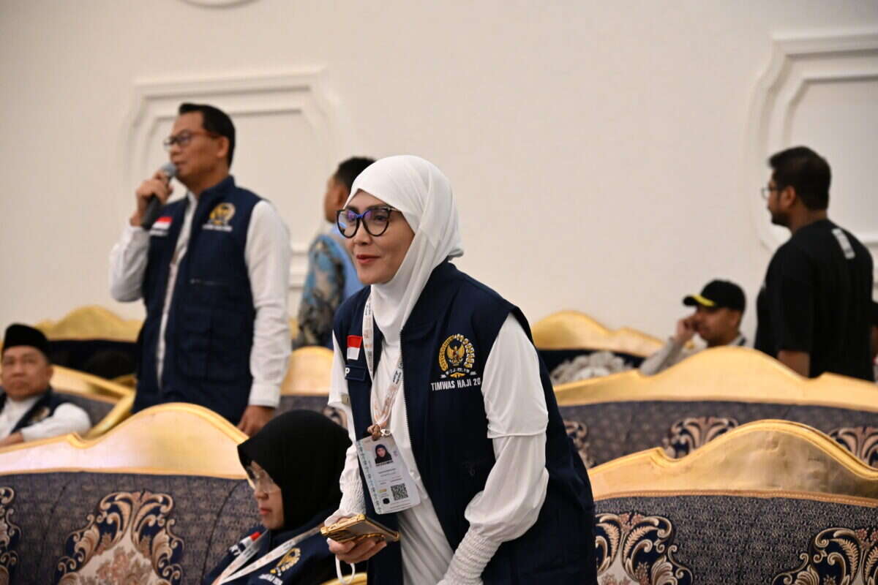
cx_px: 439
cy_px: 292
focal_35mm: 110
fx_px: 2683
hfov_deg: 18.6
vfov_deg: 12.5
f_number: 6.3
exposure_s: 1/258
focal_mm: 110
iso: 8000
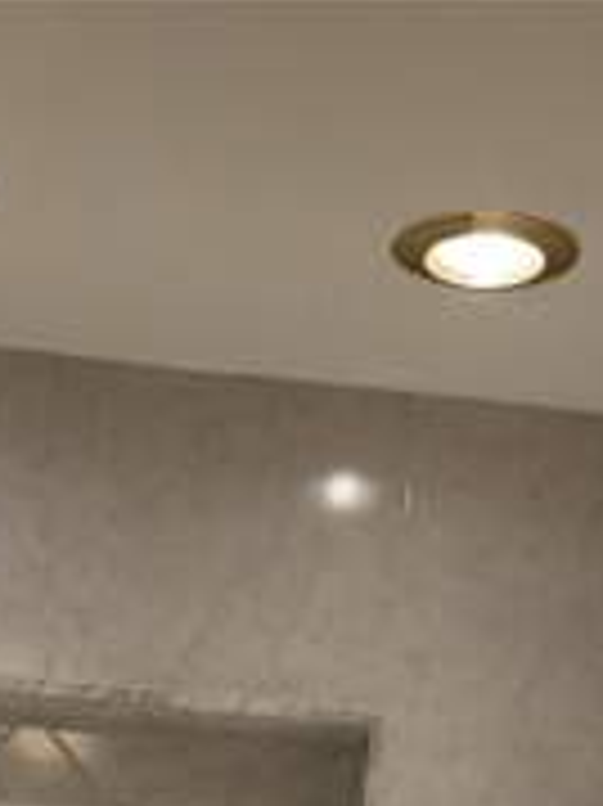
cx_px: 153
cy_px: 1436
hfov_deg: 17.1
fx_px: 2000
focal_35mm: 86
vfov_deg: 18.2
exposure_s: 1/120
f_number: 1.8
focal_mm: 5
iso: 320
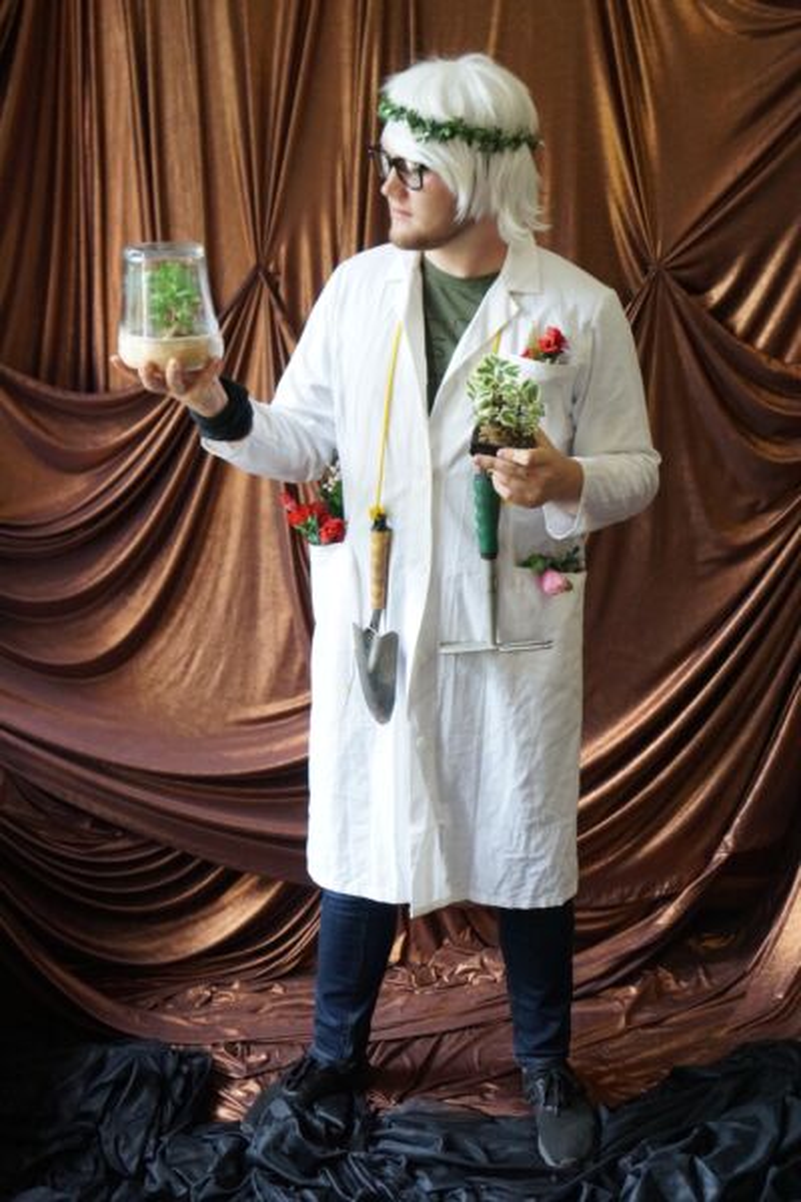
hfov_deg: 34.2
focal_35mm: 39
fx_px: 1302
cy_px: 601
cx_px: 400
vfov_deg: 49.6
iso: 1600
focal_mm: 26
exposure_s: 1/160
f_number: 4
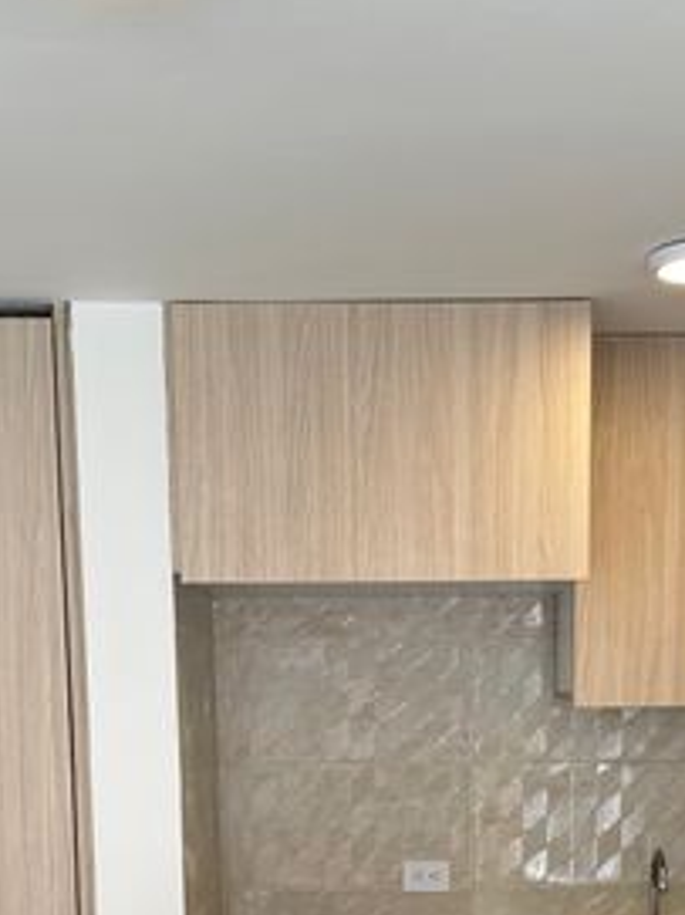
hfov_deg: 24.7
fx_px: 1558
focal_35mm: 59
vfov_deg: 30.7
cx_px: 435
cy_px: 883
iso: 80
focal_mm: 6.86
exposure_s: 1/234
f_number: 1.78
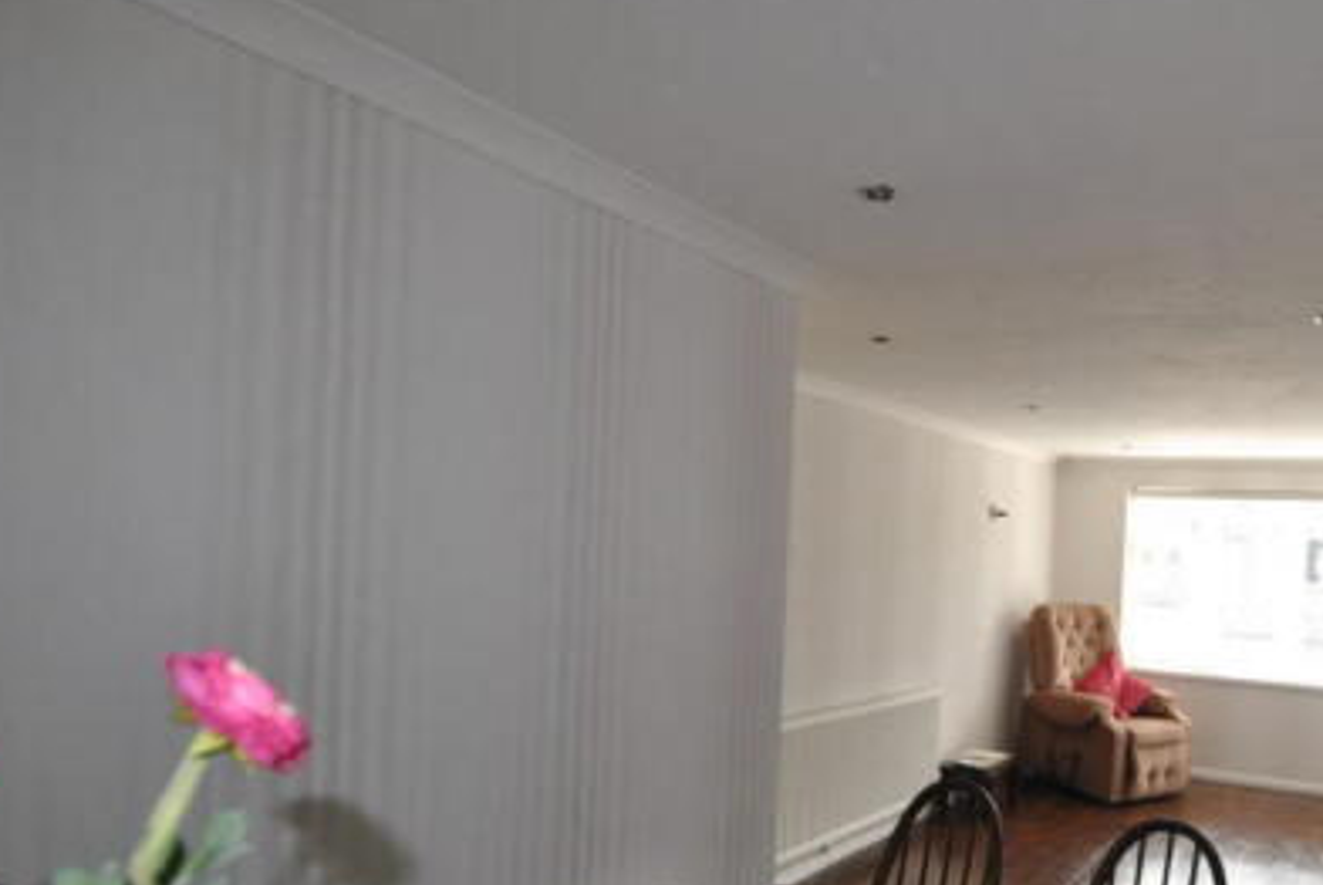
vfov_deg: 50.9
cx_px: 997
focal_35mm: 25
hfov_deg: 66.8
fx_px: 919
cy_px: 552
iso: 200
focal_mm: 10
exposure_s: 1/100
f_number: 3.5
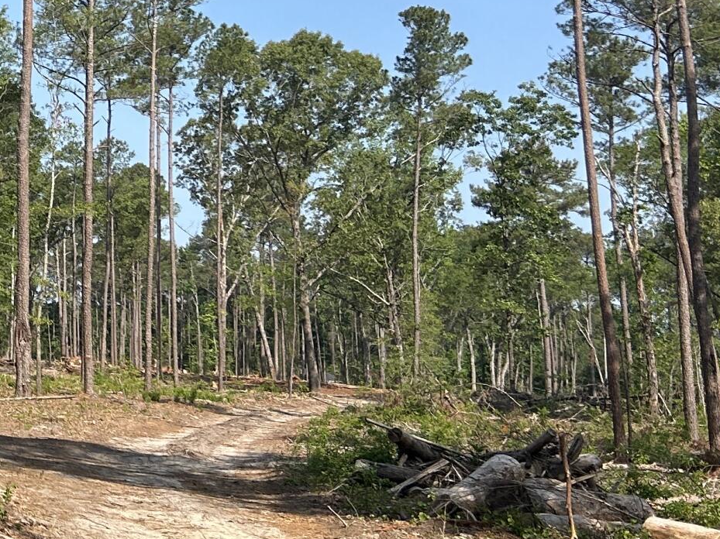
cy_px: 7
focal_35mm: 84
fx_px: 1746
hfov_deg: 20.2
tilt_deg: +12.2
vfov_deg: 17.2
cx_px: -351
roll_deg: -3.5
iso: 50
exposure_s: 1/2915
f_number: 1.5
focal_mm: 5.7
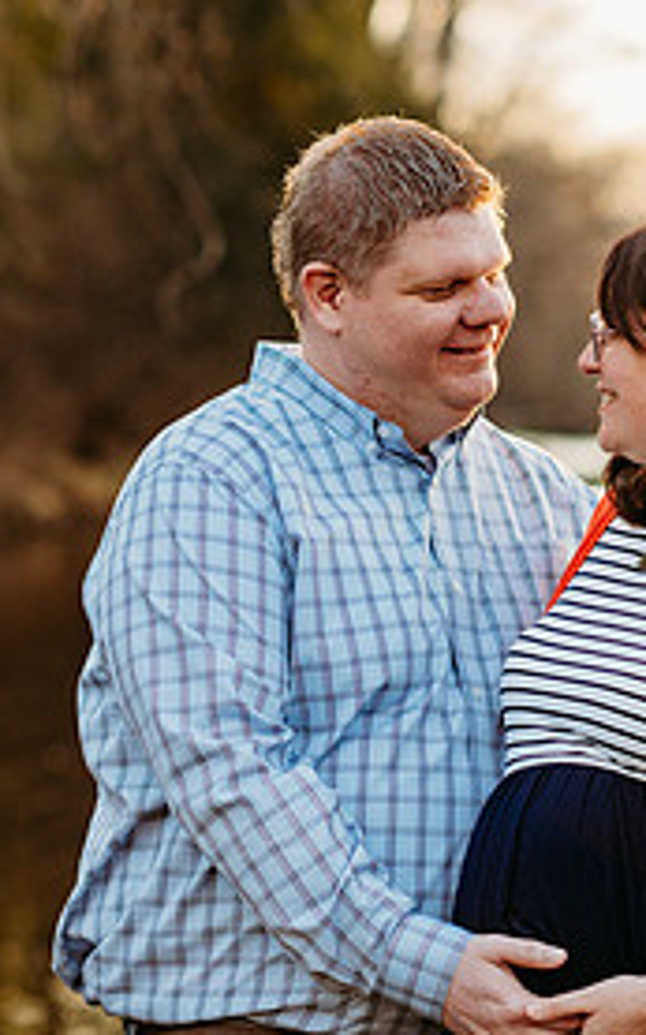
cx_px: 466
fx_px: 5439
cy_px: 468
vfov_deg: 10.9
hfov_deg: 6.8
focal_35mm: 193
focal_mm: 85
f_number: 2.8
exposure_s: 1/200
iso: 125
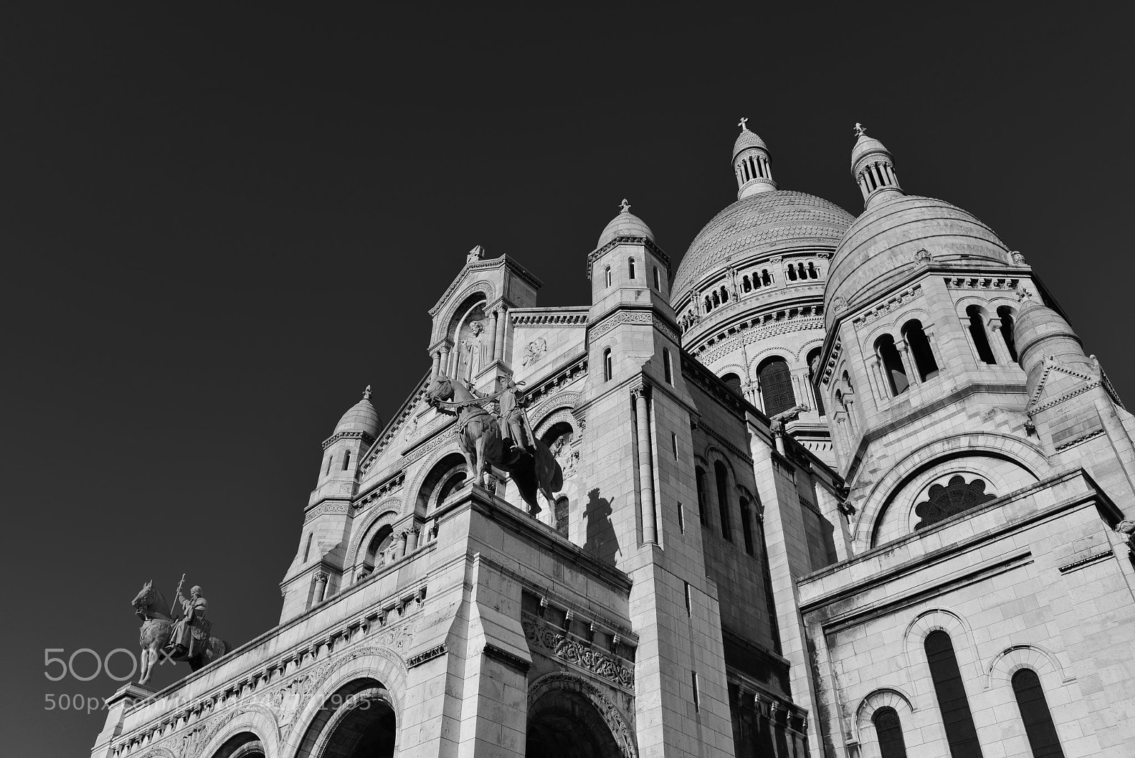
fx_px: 915
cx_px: 568
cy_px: 379
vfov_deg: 45.0
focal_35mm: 29
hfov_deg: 63.6
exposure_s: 1/500
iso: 100
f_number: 8
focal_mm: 29
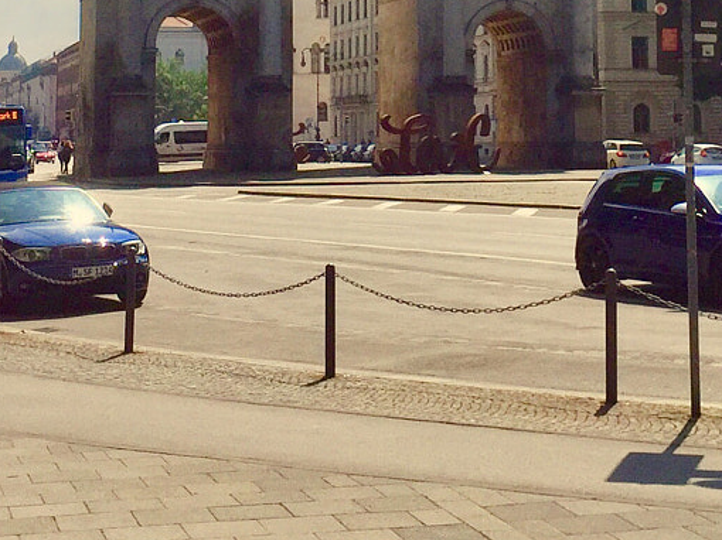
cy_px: -168
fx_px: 1897
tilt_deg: +9.1
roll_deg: -1.1
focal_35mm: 91
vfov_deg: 15.4
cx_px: 412
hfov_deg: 21.5
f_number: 2.2
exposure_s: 1/4950
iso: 32
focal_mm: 4.15
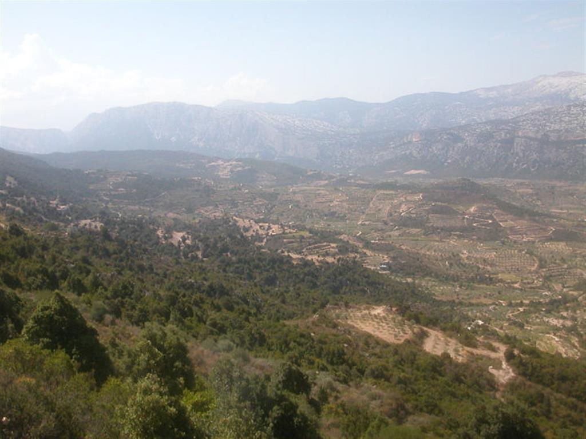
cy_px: 220
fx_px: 626
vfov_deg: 38.7
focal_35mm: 37
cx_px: 293
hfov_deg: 50.1
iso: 100
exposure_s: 1/484
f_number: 4.5
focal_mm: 5.6
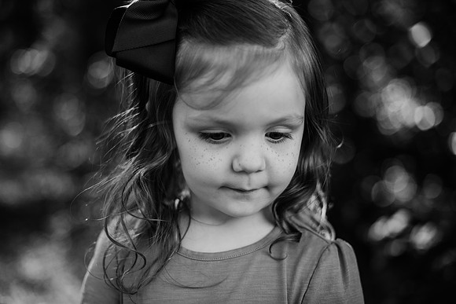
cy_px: 152
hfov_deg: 39.6
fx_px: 633
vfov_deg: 27.0
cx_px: 228
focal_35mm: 50
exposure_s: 1/1000
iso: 200
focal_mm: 50
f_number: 2
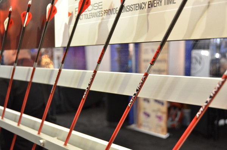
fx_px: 302
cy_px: 75
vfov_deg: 27.9
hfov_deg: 41.2
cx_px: 114
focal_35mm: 48
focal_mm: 32
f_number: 4
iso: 1100
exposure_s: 1/45
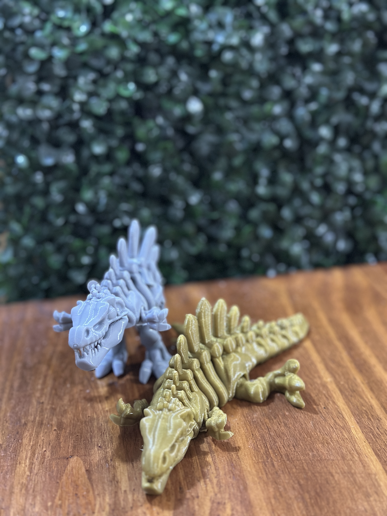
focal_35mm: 48
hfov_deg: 30.3
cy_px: 258
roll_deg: +2.7
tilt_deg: -21.3
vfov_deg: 39.7
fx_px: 716
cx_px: 194
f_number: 1.78
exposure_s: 1/33
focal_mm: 6.86
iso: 640
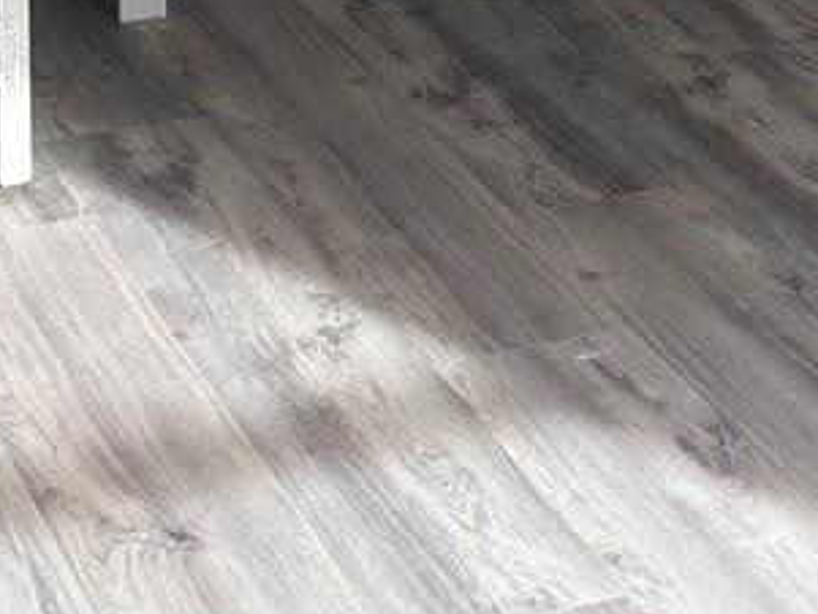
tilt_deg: -5.0
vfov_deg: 9.6
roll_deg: -0.3
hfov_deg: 14.3
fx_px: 3262
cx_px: 535
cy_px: -859
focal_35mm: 138
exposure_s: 1/120
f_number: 1.6
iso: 64
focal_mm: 5.96
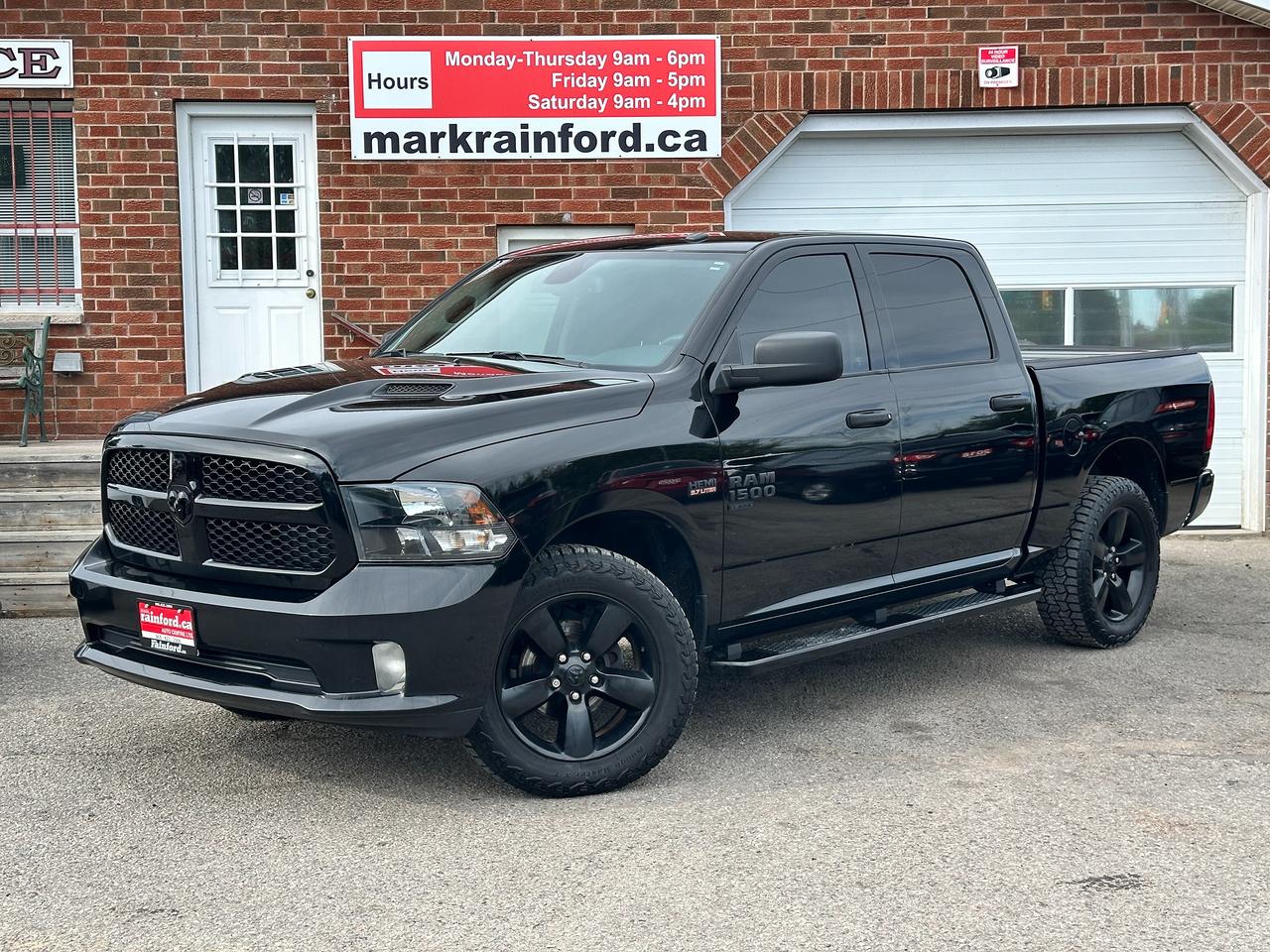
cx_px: 635
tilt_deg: -3.9
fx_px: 1761
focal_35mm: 48
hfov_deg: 39.7
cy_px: 476
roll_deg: +0.8
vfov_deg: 30.3
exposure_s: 1/1095
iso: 64
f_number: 1.78
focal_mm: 6.86
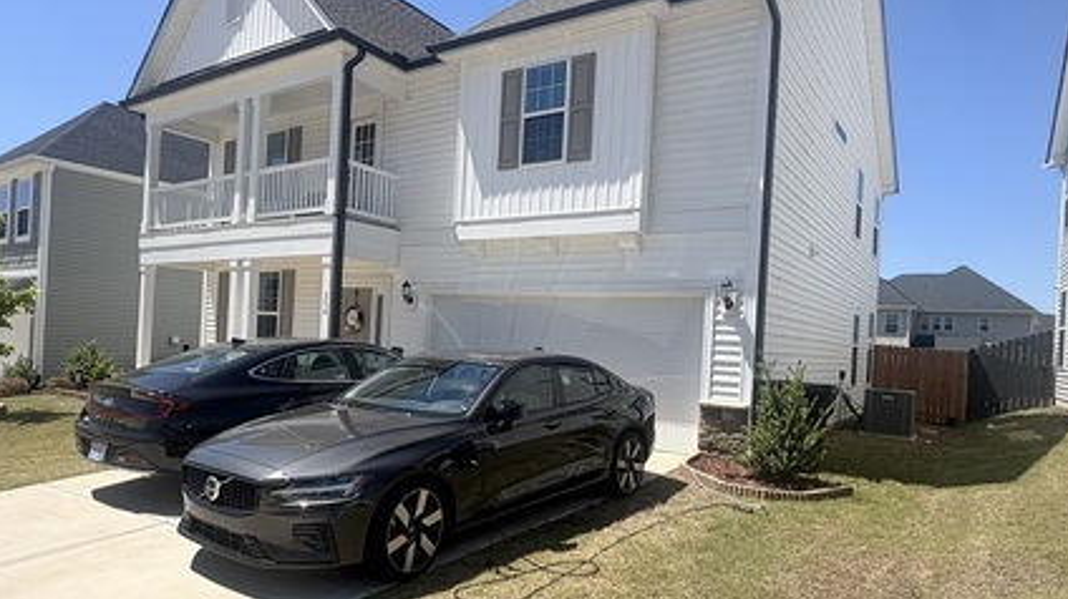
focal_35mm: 24
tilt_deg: +1.0
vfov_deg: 47.5
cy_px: 342
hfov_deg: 76.3
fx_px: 679
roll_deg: -1.2
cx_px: 535
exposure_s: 1/1709
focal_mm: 2.22
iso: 40
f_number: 2.2
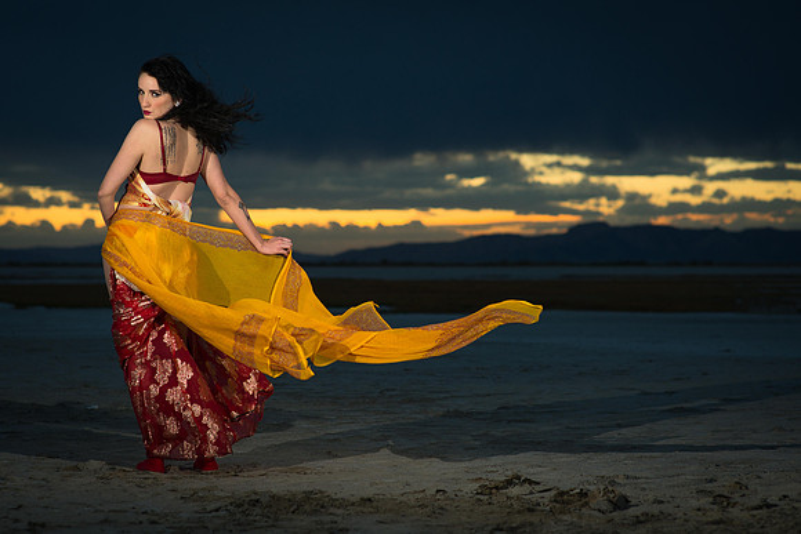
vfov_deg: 13.7
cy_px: 295
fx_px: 2228
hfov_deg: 20.4
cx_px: 359
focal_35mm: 100
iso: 200
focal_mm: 85
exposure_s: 1/250
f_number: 4
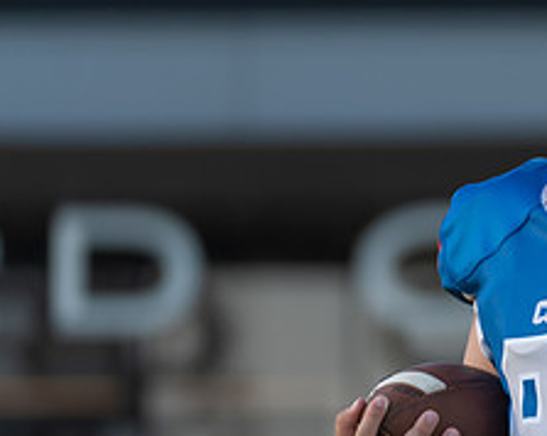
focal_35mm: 439
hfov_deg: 4.4
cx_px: 731
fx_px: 7101
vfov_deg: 3.5
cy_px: 333
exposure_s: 1/640
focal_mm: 138
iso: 100
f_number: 2.8
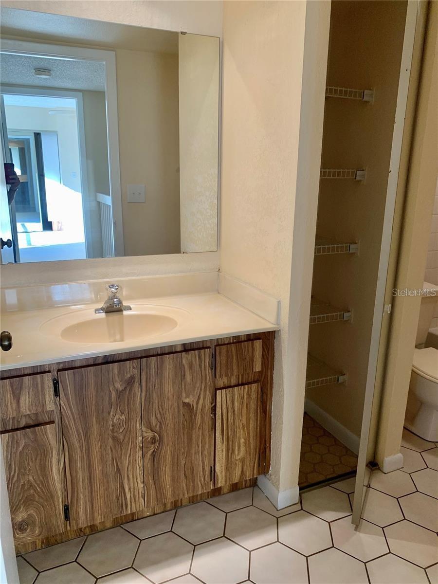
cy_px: 292
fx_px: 439
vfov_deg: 67.3
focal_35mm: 26
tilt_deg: -15.1
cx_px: 219
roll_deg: -1.0
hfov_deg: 53.1
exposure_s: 1/60
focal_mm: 4.25
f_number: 1.8
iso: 64
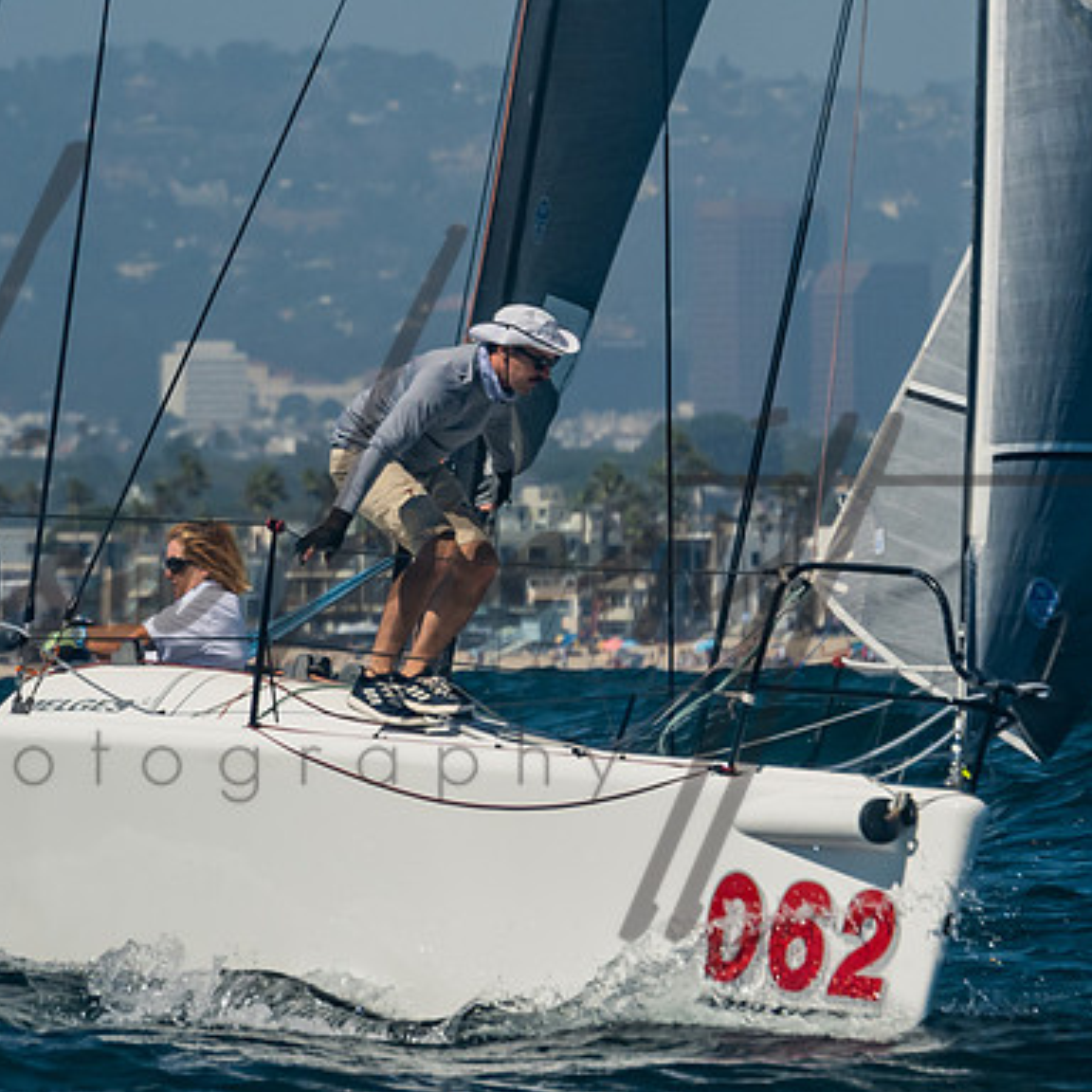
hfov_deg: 2.4
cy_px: 301
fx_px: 25554
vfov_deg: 2.4
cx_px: 664
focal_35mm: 716
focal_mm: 200
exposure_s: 1/1000
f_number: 6.3
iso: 160
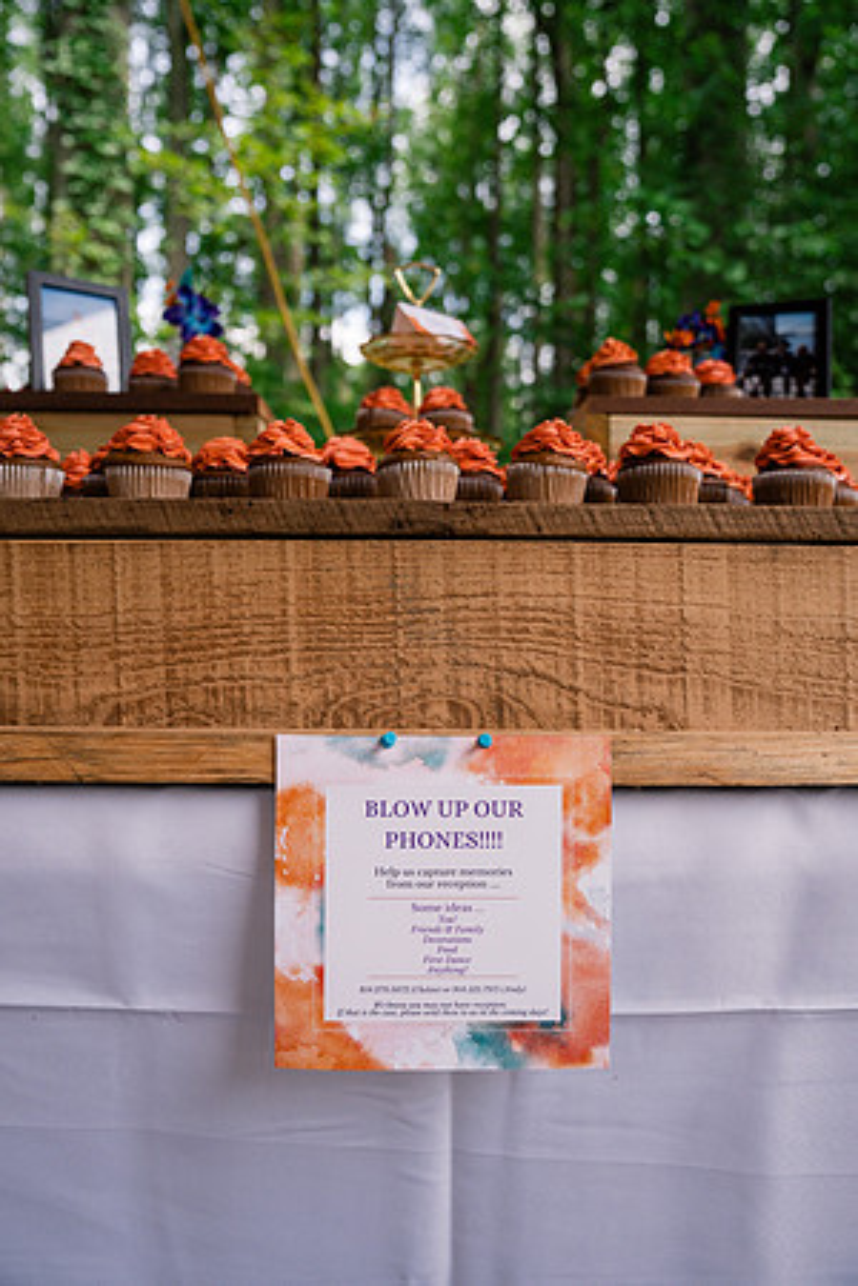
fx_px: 965
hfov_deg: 47.9
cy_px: 643
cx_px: 429
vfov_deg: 67.4
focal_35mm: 27
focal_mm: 27
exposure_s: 1/1250
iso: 250
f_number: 3.2
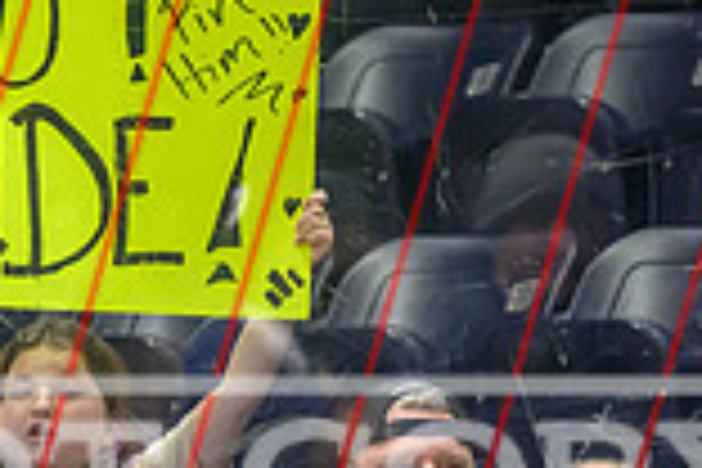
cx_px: 97
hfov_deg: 2.8
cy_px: 455
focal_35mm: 730
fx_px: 14234
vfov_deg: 1.9
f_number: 2.8
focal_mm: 175
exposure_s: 1/800
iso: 6400
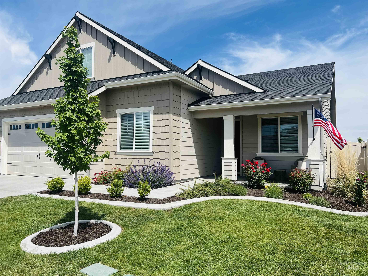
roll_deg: -0.8
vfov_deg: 53.1
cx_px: 184
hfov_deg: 67.3
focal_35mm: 26
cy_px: 138
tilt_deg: +2.5
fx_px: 276
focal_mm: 5.7
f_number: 1.5
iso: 50
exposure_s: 1/4831
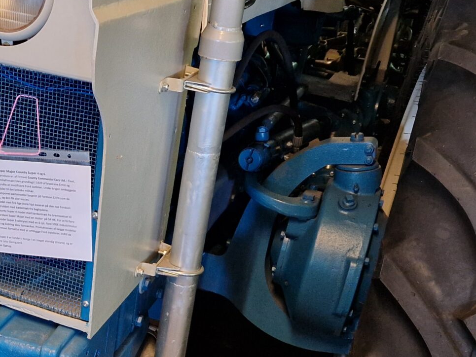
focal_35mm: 61
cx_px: 86
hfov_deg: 30.8
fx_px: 839
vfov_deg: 24.0
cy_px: 214
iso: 500
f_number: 1.8
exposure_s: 1/50
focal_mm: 5.4
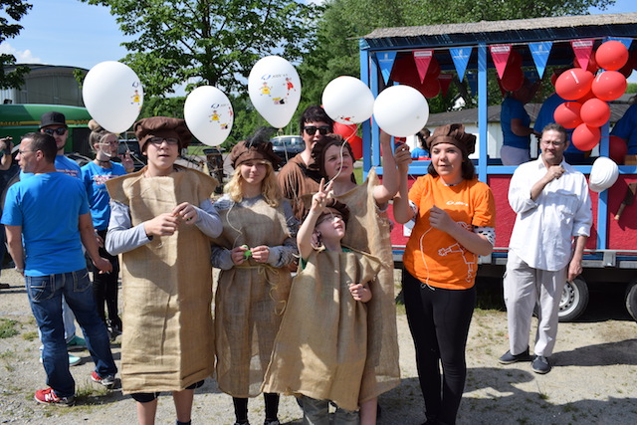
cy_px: 212
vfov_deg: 40.0
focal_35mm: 33
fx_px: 584
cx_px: 318
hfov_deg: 57.2
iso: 200
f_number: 8
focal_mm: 22
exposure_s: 1/500
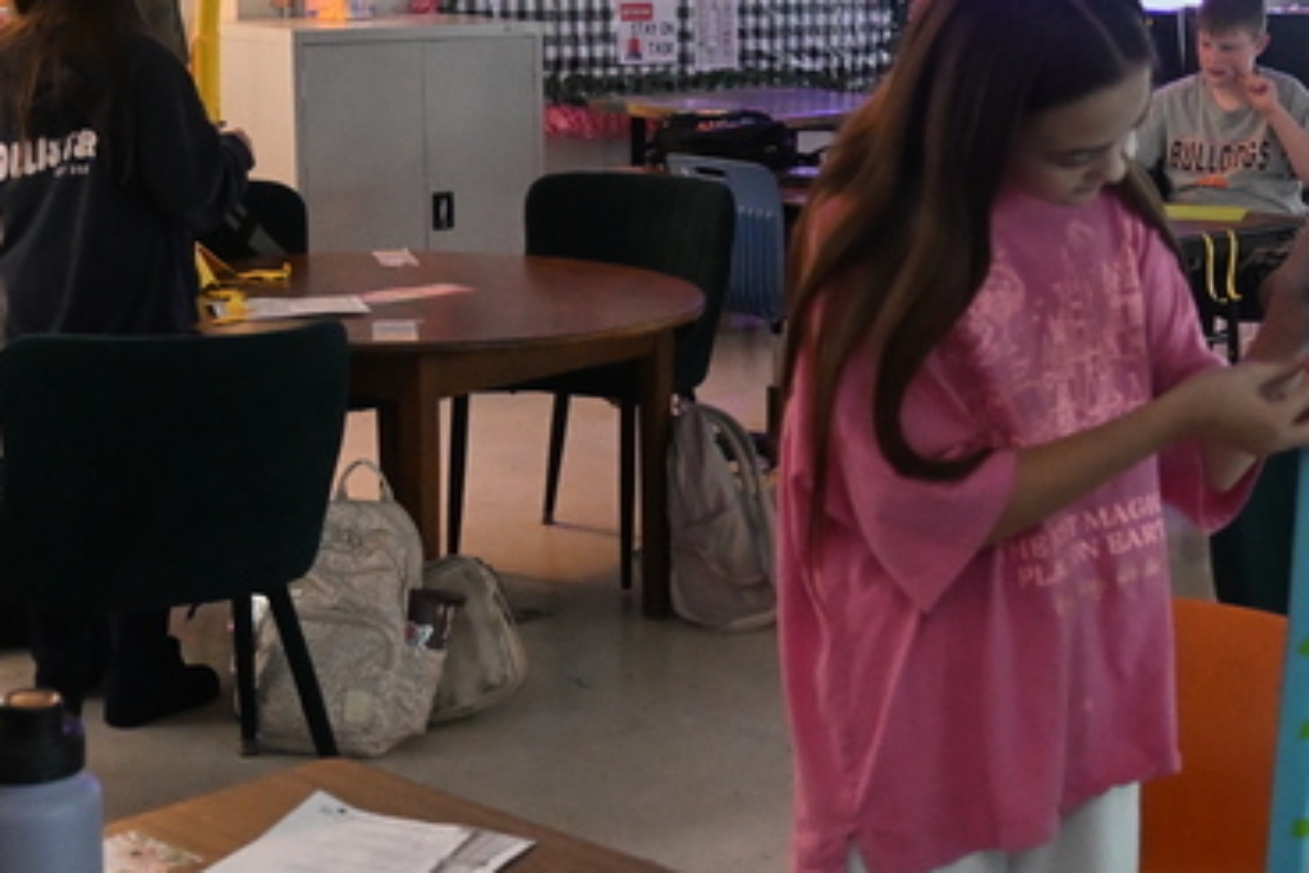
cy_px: 531
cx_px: 915
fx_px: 2727
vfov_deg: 18.2
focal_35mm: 75
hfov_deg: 26.8
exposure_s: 1/80
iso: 3200
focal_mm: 18
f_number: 3.5
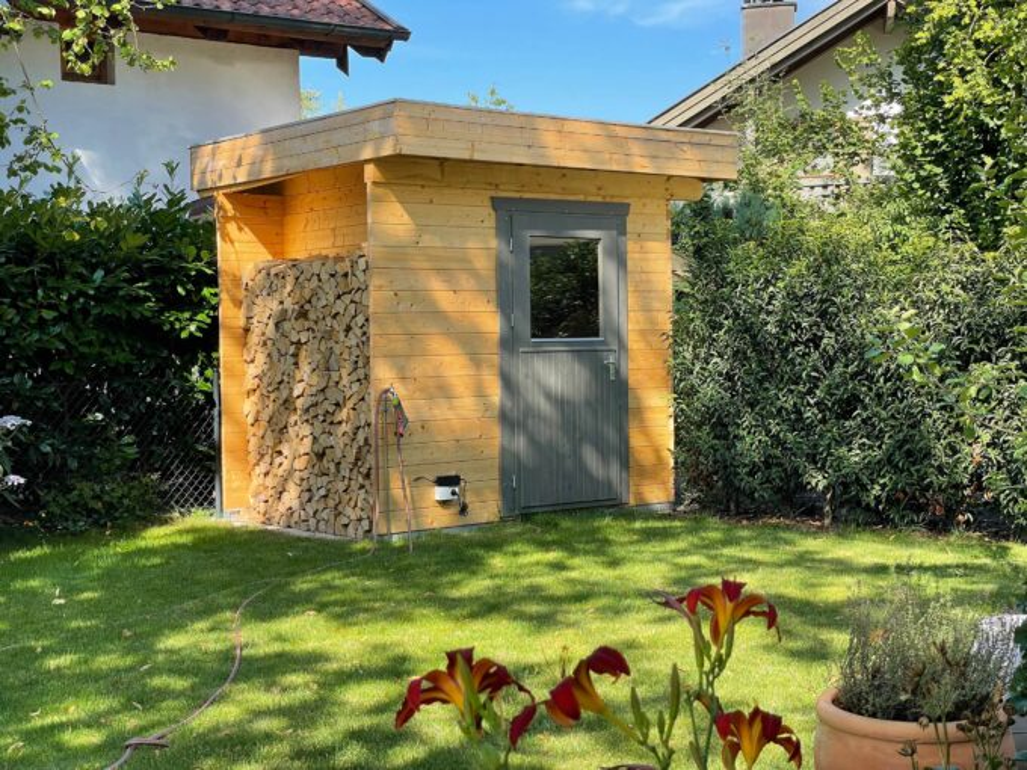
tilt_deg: -1.8
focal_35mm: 52
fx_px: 1543
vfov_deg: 28.0
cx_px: 514
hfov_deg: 36.8
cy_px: 385
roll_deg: +1.5
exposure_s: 1/353
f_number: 2
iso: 25
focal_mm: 6
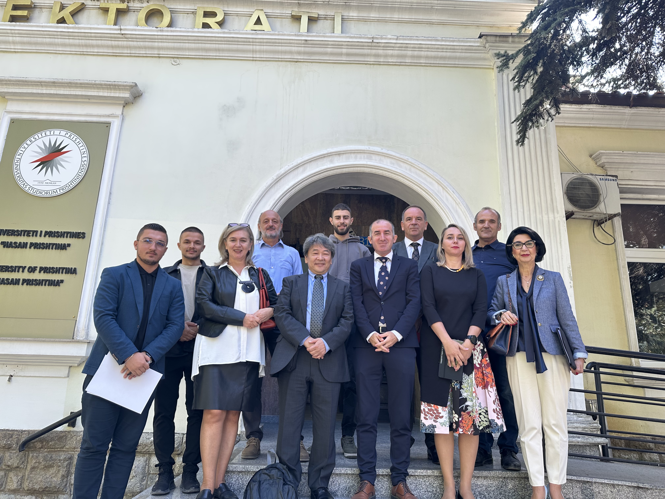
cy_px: 250
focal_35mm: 24
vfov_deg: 56.8
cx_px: 332
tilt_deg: +14.9
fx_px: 461
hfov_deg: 71.6
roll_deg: -2.2
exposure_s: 1/191
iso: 80
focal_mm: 6.86
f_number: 1.78
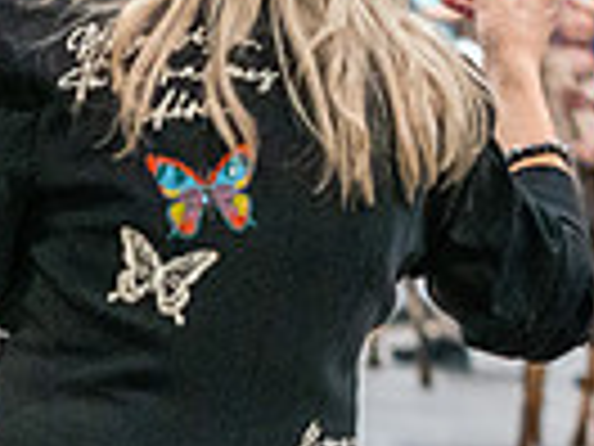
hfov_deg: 6.5
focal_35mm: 296
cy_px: 800
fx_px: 5079
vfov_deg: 5.0
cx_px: -634
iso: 6400
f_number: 2.8
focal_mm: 70
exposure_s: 1/250
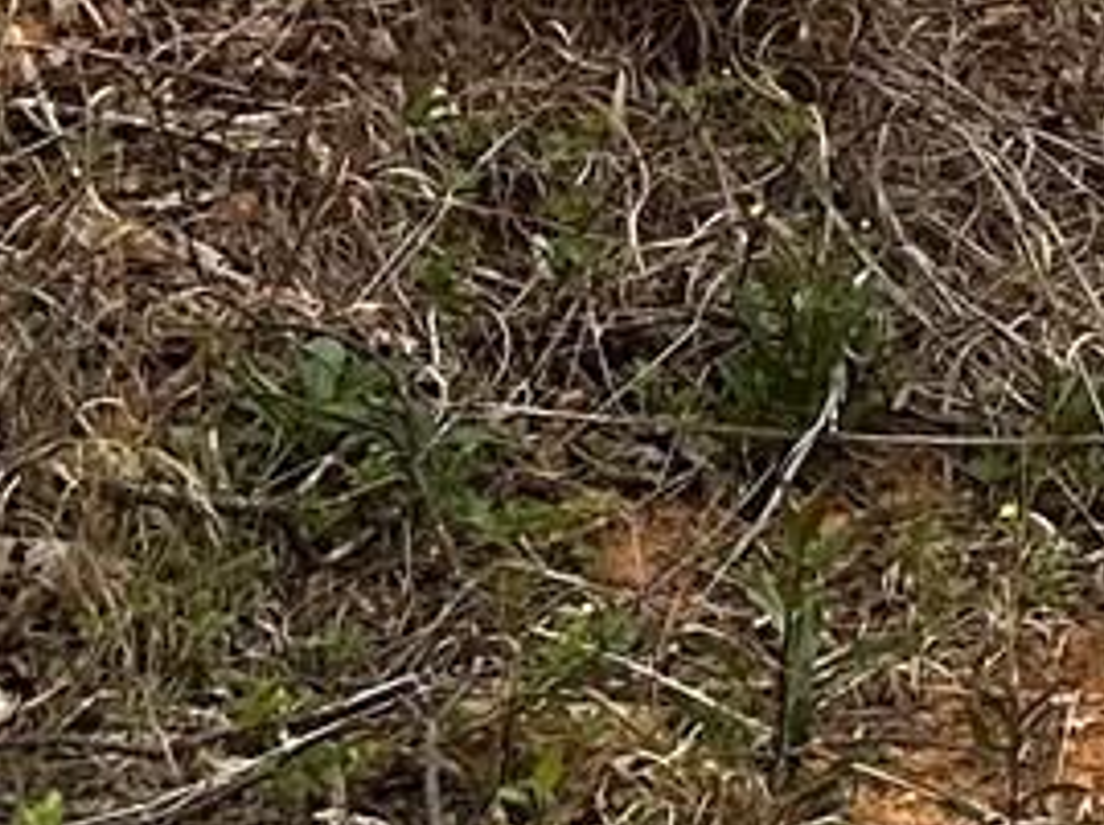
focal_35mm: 183
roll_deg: +2.0
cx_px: 2688
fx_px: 5829
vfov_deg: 7.0
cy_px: -1884
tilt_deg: +9.5
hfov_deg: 9.6
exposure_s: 1/1495
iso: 80
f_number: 1.78
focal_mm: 6.86
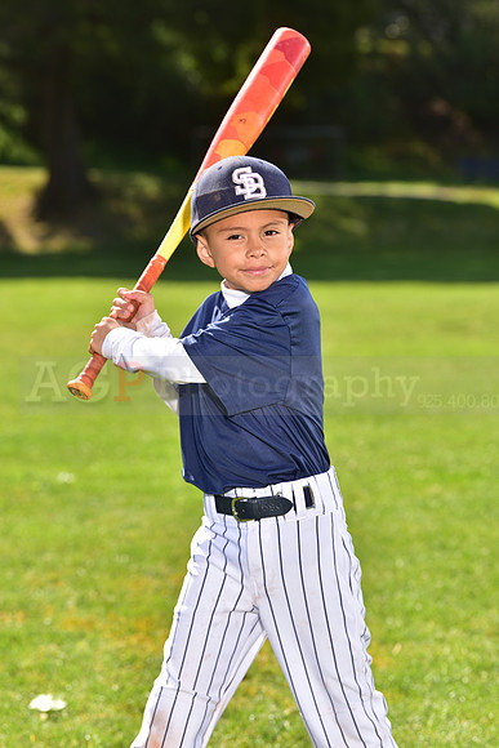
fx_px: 2597
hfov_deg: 11.0
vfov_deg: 16.4
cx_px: 250
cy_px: 374
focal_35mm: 125
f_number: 5.6
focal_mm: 125
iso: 100
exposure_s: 1/250
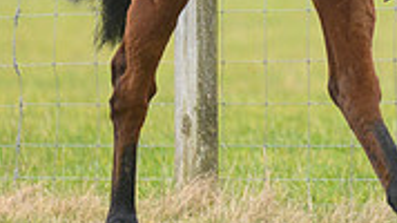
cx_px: 520
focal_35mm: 1164
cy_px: -225
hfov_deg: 1.9
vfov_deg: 1.0
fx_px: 12250
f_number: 5
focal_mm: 240
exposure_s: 1/1000
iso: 1250
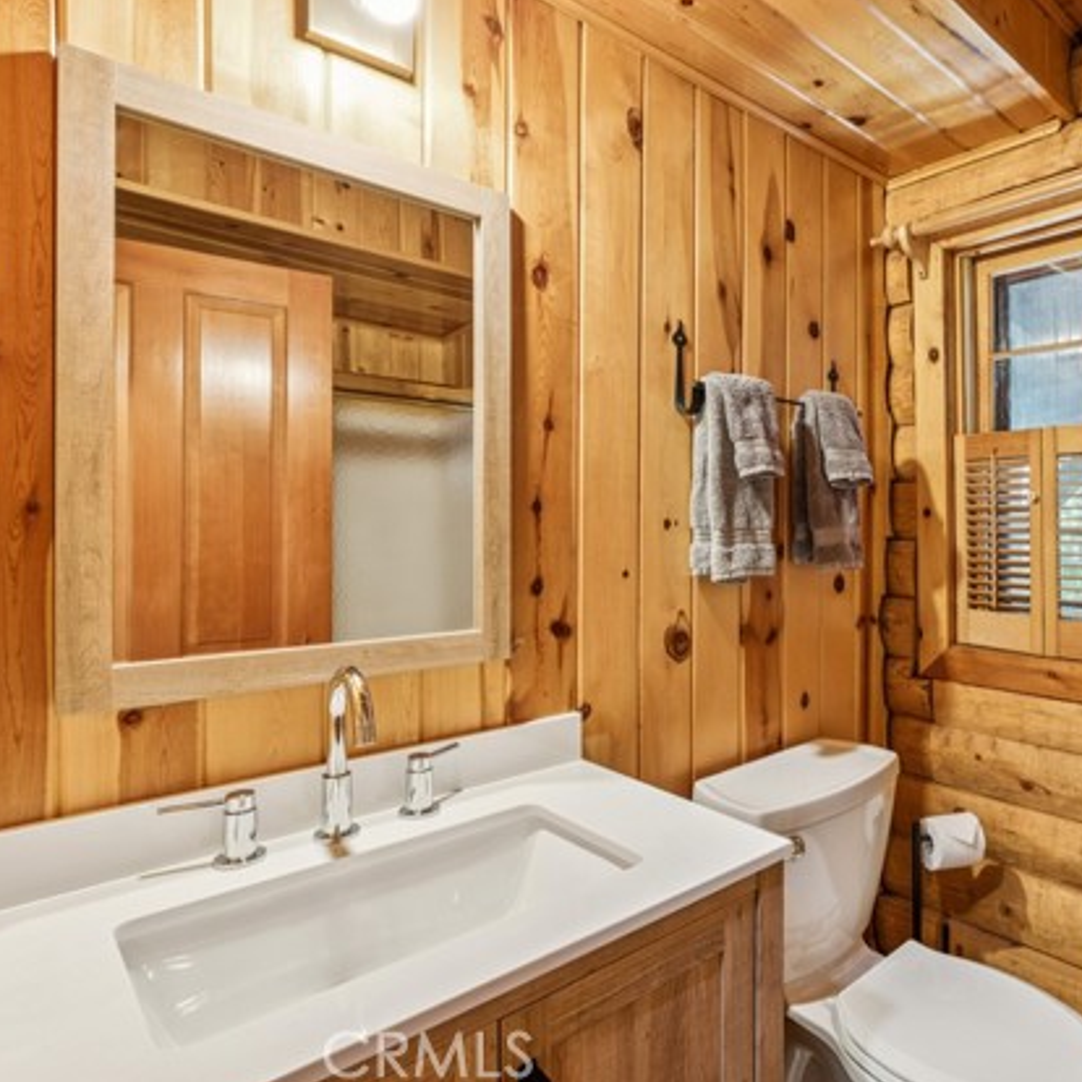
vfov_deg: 71.5
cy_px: 536
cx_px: 768
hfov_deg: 68.3
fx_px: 752
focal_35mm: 21
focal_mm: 16.2
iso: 100
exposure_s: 1.6
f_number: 13
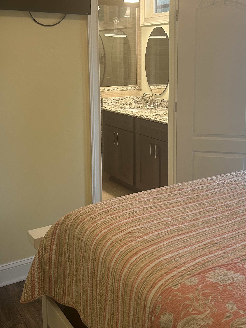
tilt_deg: -8.3
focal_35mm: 43
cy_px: 124
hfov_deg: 33.5
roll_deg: -0.1
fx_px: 408
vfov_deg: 43.5
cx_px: 141
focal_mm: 5.7
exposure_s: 1/60
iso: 160
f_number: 1.5
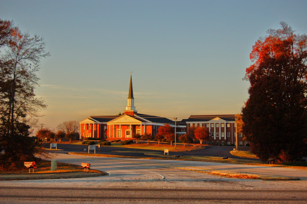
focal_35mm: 57
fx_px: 486
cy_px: 102
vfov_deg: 23.7
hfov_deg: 35.1
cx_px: 154
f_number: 4.8
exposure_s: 1/1600
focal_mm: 38
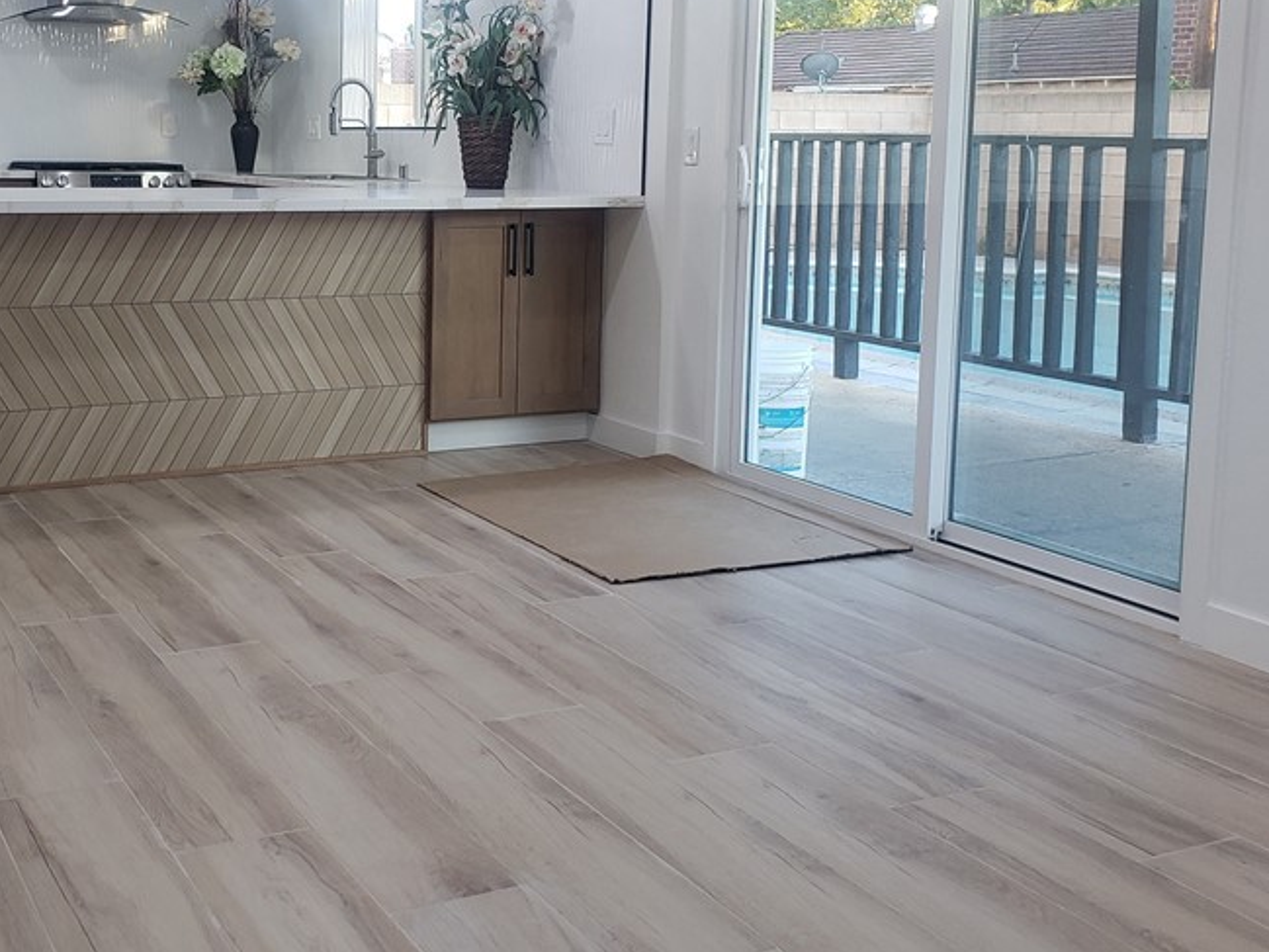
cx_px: 370
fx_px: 1503
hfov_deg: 44.7
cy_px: 299
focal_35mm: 41
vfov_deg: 34.7
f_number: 2.4
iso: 125
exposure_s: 1/60
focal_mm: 4.3
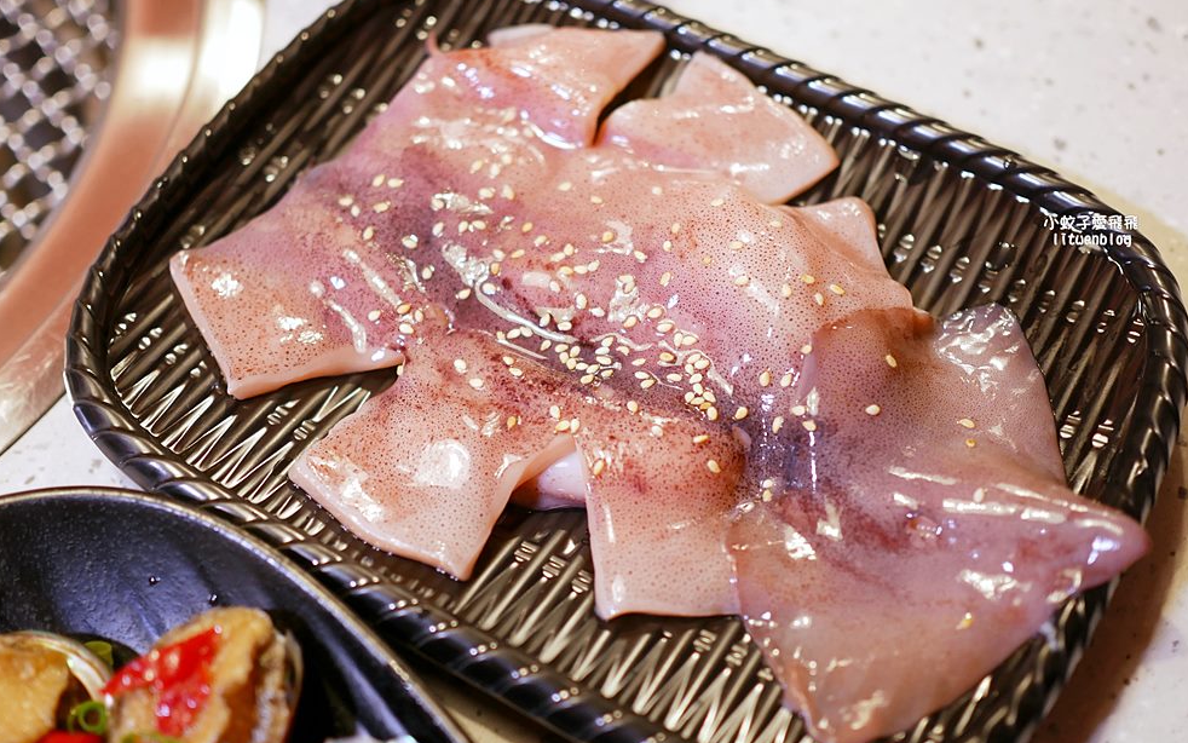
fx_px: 1749
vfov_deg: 24.0
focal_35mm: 54
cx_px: 599
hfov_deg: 37.5
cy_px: 338
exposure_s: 1/60
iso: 400
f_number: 1.8
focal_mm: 25
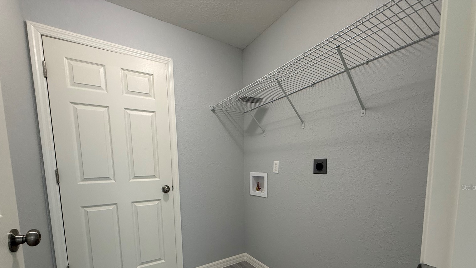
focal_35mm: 16
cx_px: 241
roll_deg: +1.6
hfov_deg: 99.4
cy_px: 187
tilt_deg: -4.2
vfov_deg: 64.6
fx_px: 202
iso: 250
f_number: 2.2
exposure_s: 1/60
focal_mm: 2.22
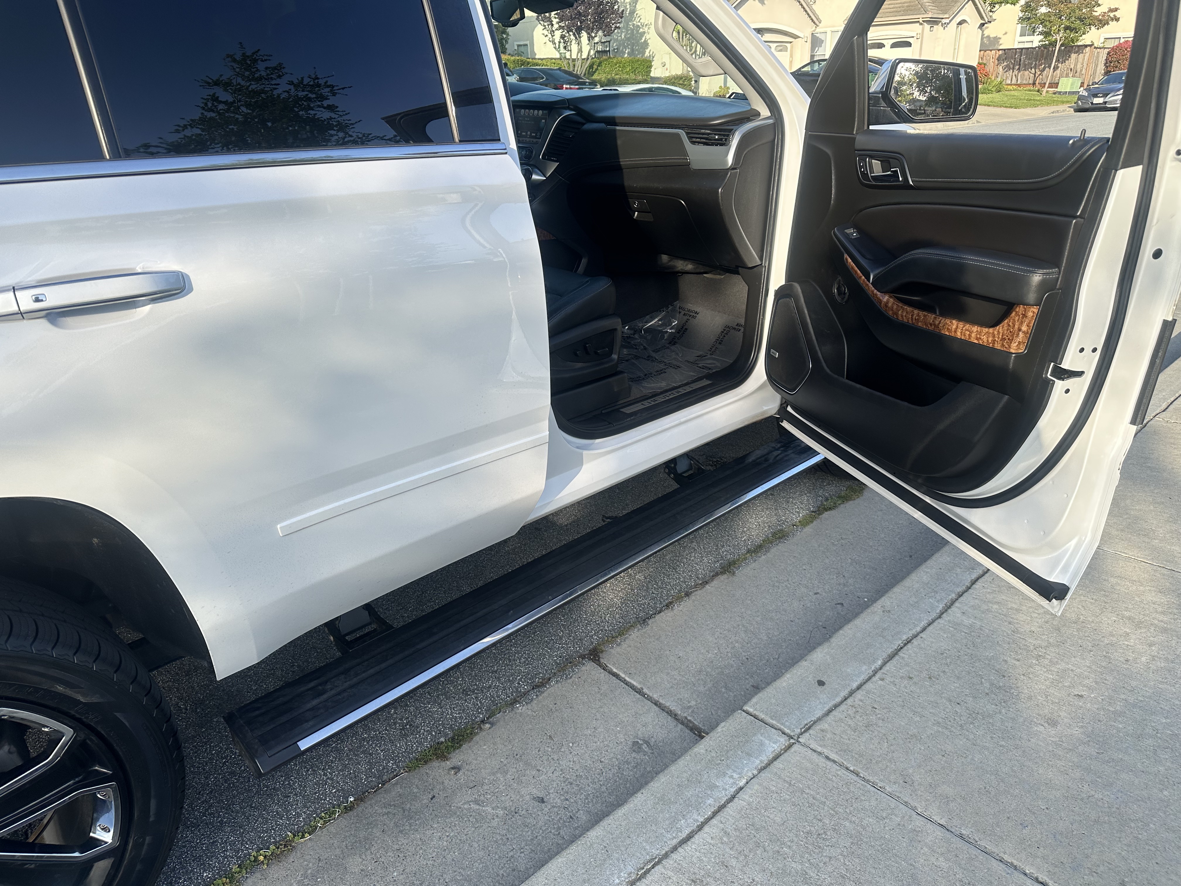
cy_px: 443
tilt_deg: -21.1
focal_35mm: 24
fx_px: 819
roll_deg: +1.8
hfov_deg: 71.6
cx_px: 590
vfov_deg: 56.8
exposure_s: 1/1321
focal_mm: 6.86
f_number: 1.78
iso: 80
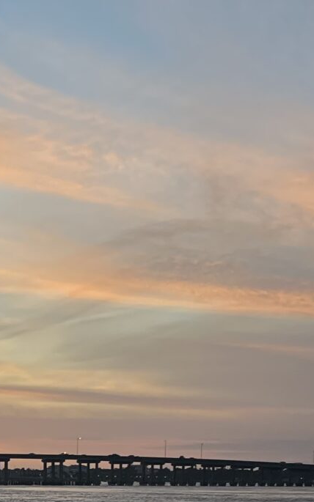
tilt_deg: -2.7
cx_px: -124
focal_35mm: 103
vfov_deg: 19.5
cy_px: 516
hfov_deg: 12.2
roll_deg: -0.9
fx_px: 1411
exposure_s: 1/597
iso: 50
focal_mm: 5.7
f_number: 1.5
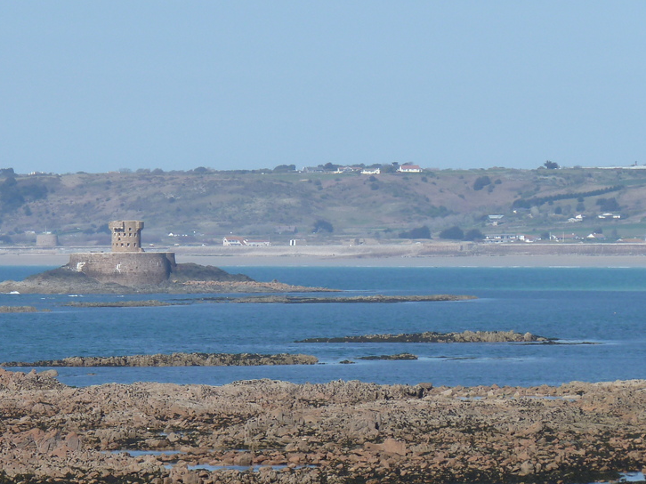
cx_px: 208
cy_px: 335
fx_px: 5615
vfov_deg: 4.9
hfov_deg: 6.6
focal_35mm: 301
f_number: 5
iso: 80
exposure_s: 1/400
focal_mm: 29.9
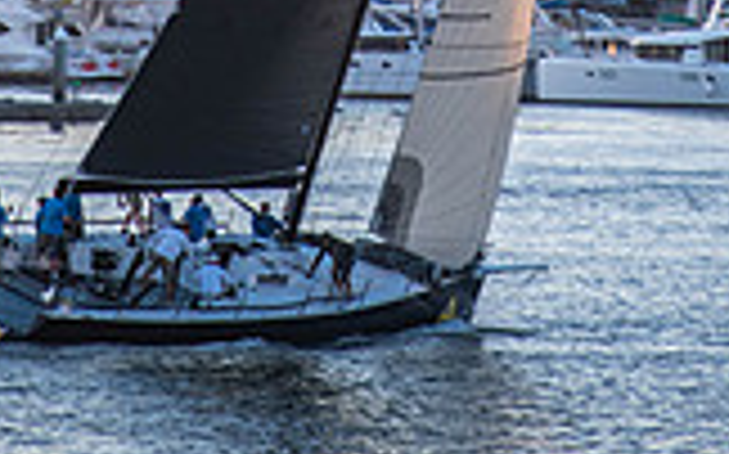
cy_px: -436
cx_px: 432
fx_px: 13064
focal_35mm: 658
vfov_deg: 2.0
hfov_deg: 3.2
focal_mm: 155
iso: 400
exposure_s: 1/60
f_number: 6.3
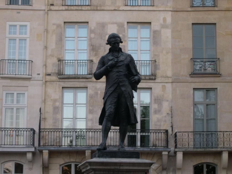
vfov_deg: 13.0
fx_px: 764
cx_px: 116
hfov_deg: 17.3
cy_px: 87
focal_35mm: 114
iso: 130
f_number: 4.9
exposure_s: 1/30
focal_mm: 24
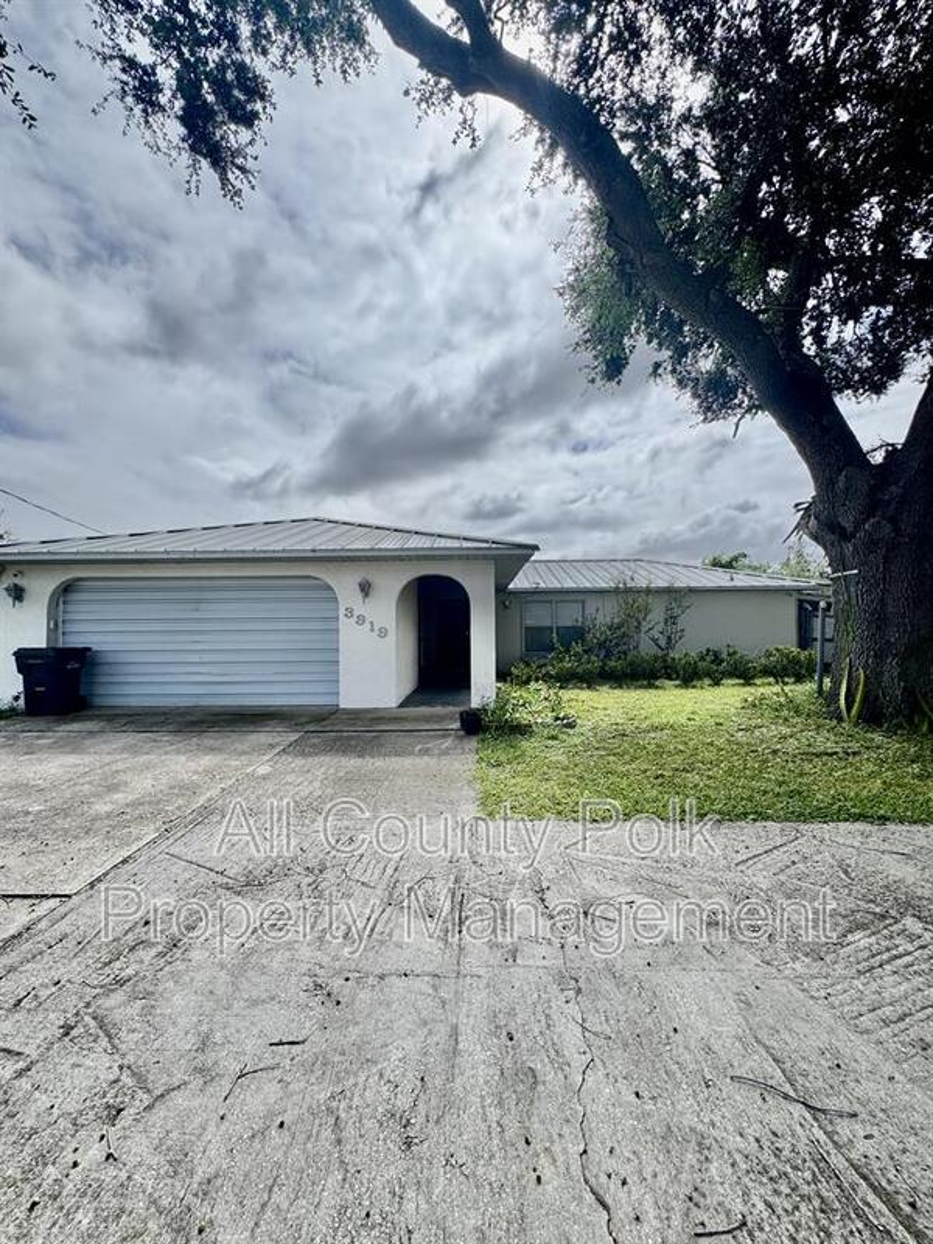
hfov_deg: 85.7
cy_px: 622
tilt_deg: +2.1
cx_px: 466
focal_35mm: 14
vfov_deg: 102.1
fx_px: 503
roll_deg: +1.3
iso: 50
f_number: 2.2
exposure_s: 1/2083
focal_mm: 2.22
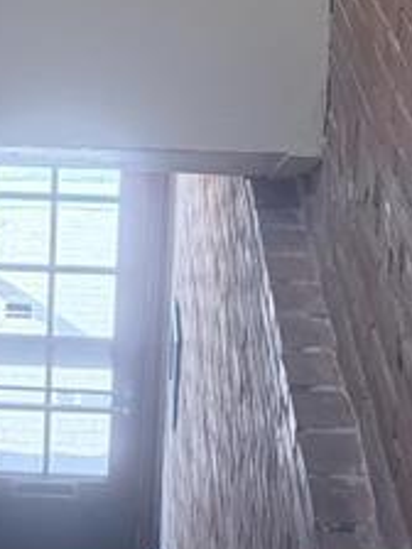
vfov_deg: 19.5
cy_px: -248
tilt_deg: -10.0
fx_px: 1412
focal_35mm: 89
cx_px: 101
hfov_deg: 16.5
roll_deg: -2.4
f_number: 1.6
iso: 200
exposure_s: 1/120
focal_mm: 5.96
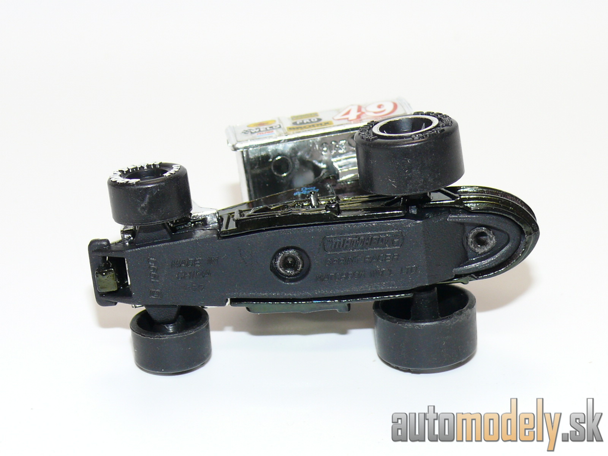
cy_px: 228
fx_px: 1704
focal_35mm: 97
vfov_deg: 15.2
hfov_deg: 20.2
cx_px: 304
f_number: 4
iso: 100
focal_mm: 13
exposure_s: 1/30
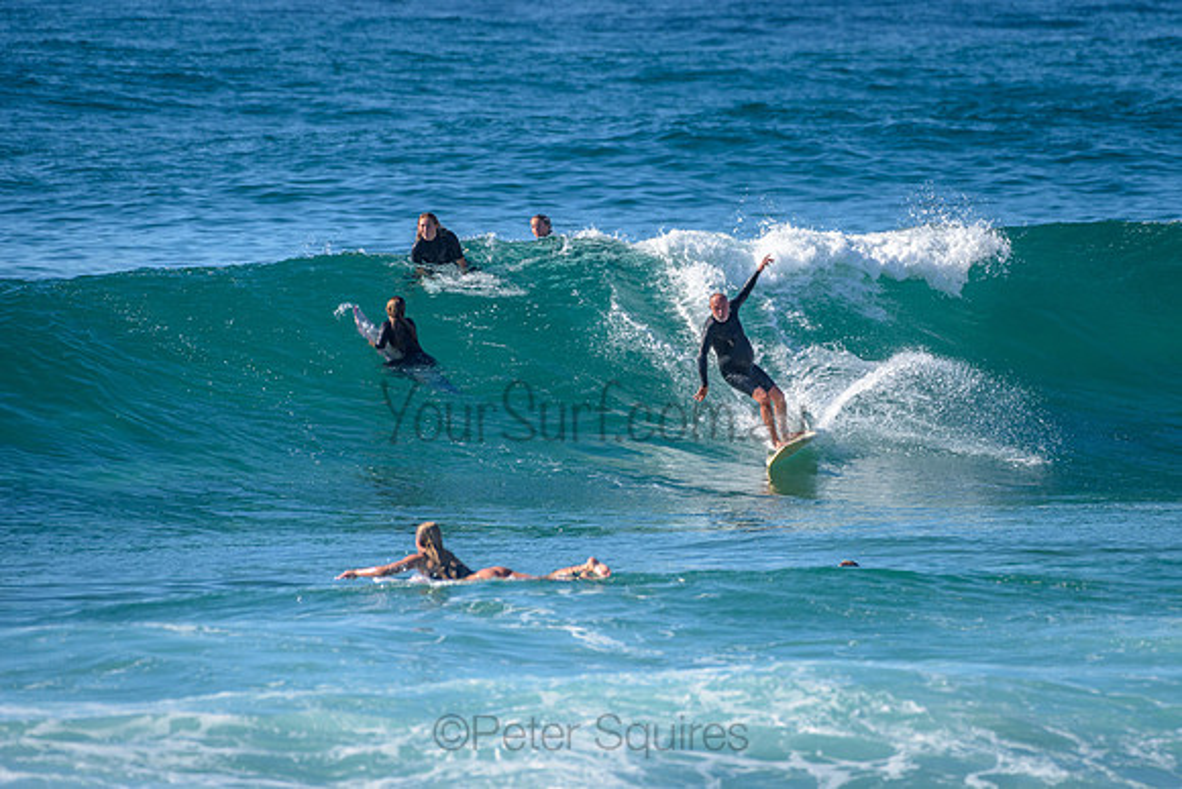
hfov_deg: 3.4
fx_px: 20124
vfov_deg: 2.2
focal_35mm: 613
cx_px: 724
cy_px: 305
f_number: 5.6
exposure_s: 1/2000
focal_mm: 500
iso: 320
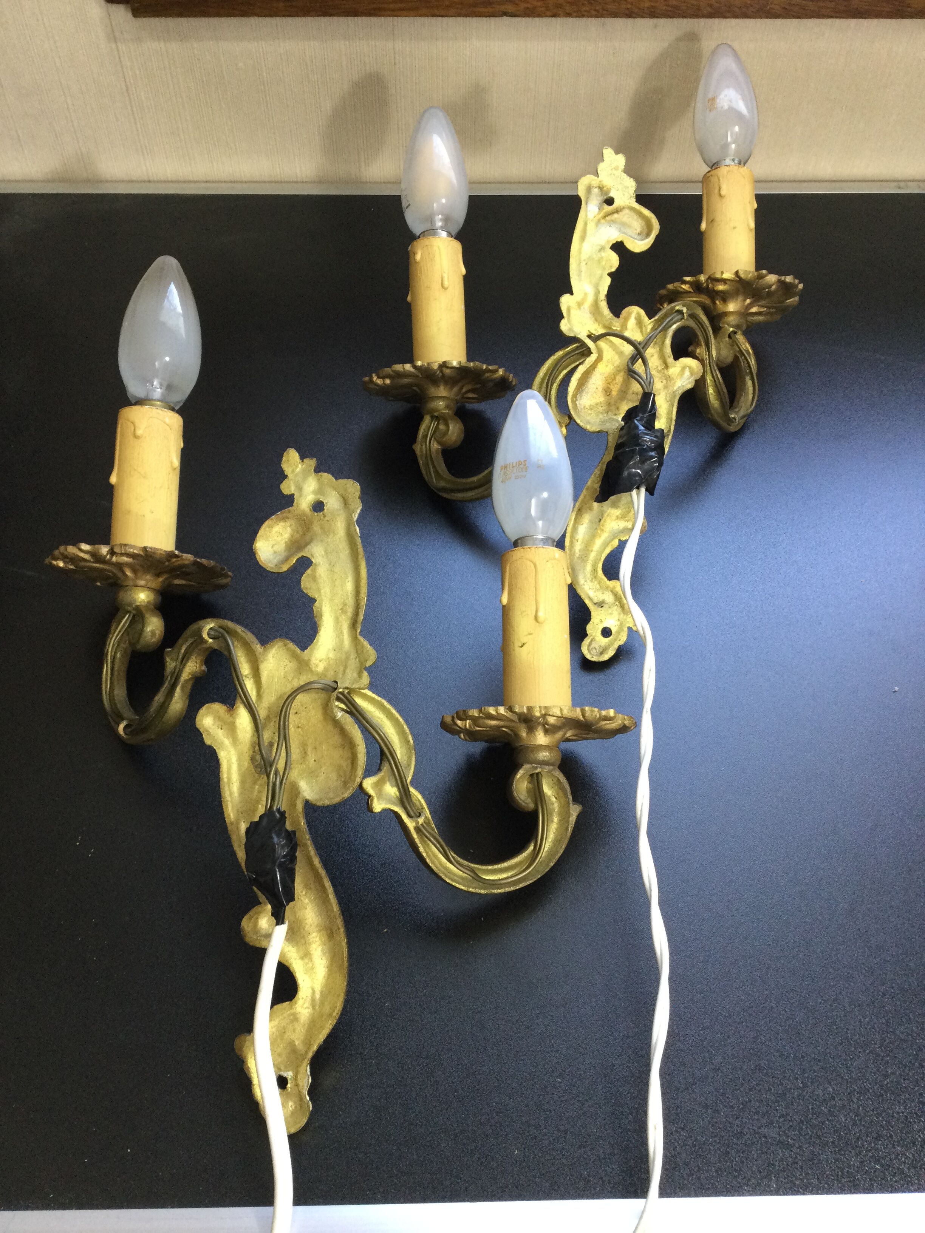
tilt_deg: -51.5
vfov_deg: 58.4
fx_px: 1104
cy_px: 616
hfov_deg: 45.4
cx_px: 462
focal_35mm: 31
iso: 125
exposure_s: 1/33
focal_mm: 3.3
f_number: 2.4
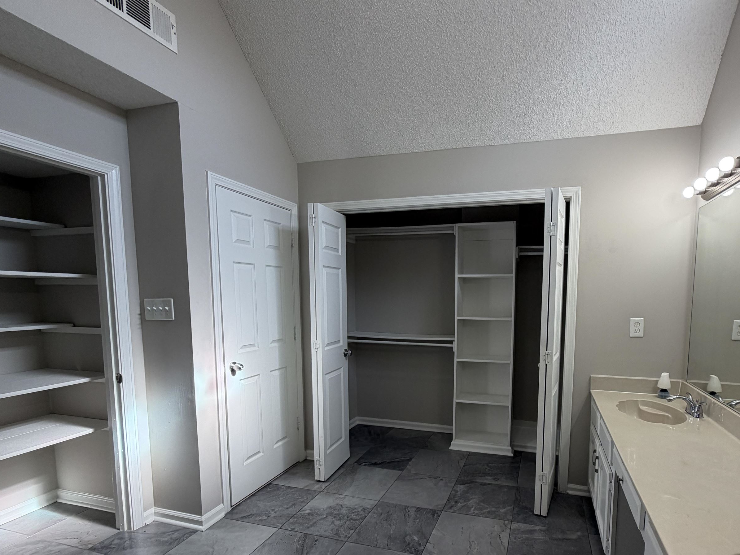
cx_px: 438
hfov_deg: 86.8
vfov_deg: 70.9
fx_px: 385
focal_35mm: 18
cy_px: 332
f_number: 2.2
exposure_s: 1/120
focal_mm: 2.22
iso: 64
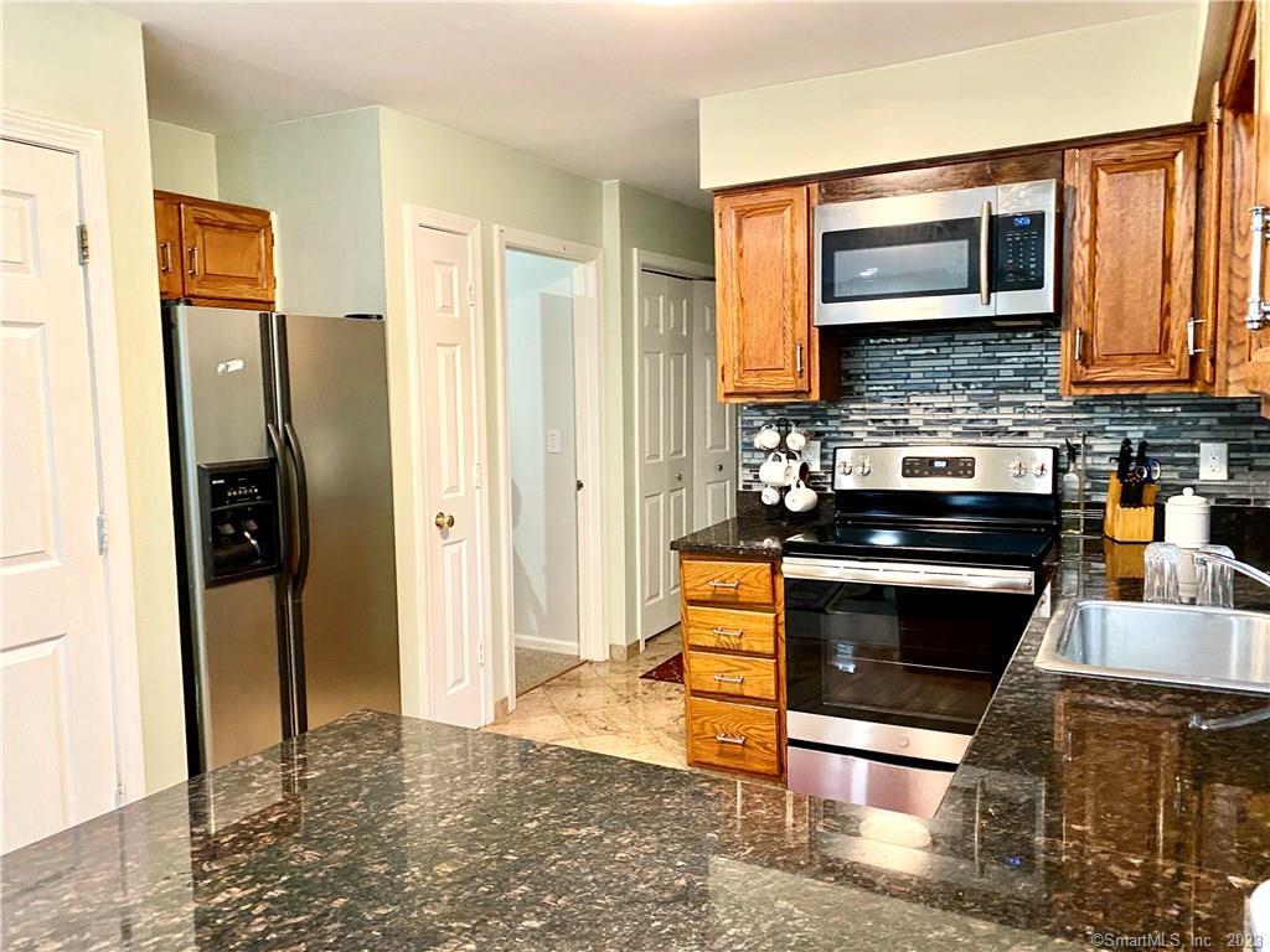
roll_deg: +0.9
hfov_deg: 67.3
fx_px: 954
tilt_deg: -6.5
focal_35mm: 26
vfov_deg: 53.1
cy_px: 476
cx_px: 635
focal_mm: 4.25
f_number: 1.8
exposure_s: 1/60
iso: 400
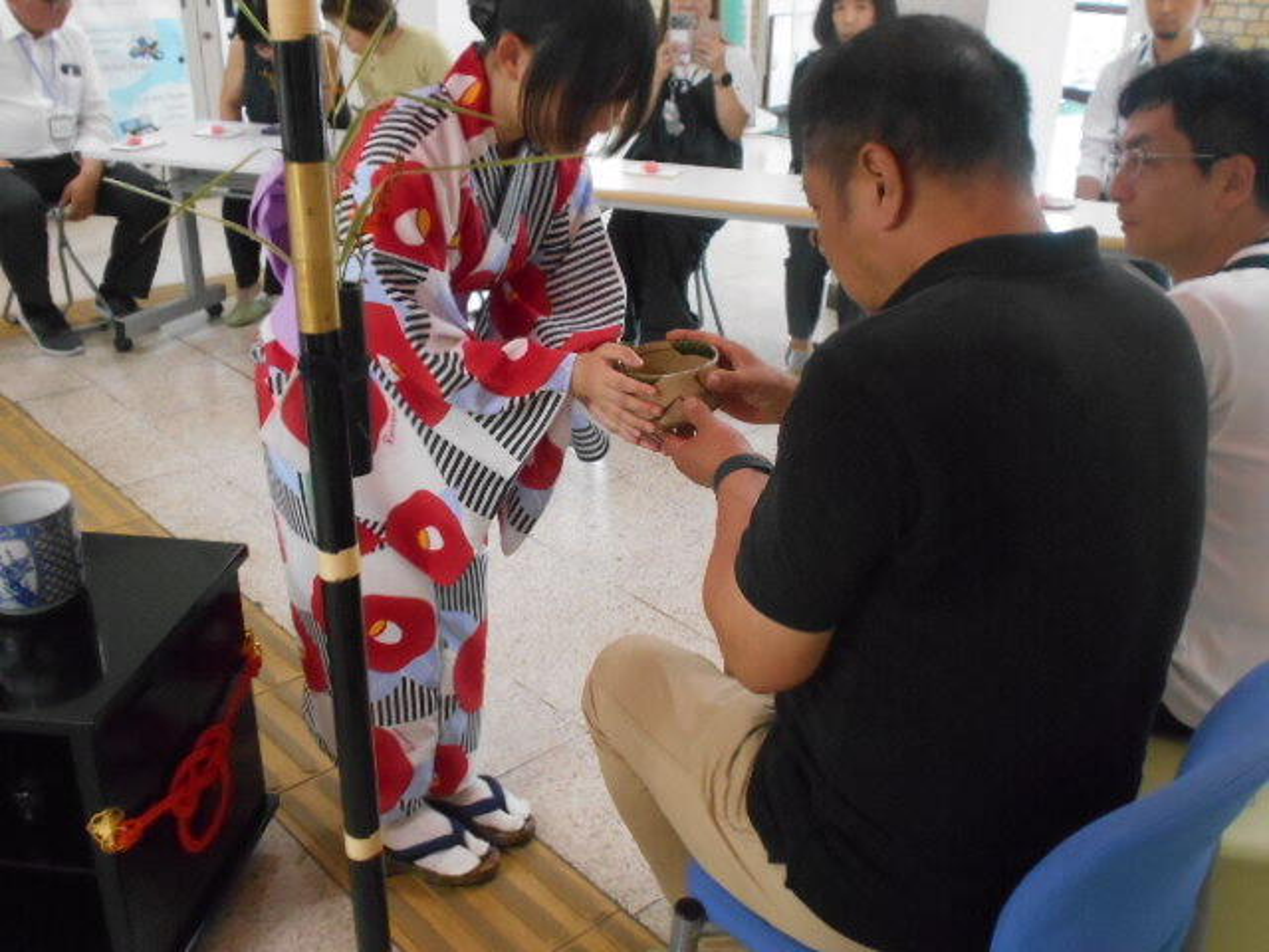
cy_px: 476
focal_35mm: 34
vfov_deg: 41.8
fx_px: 1246
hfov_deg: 54.0
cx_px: 634
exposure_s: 1/40
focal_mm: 5.8
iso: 800
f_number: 3.6
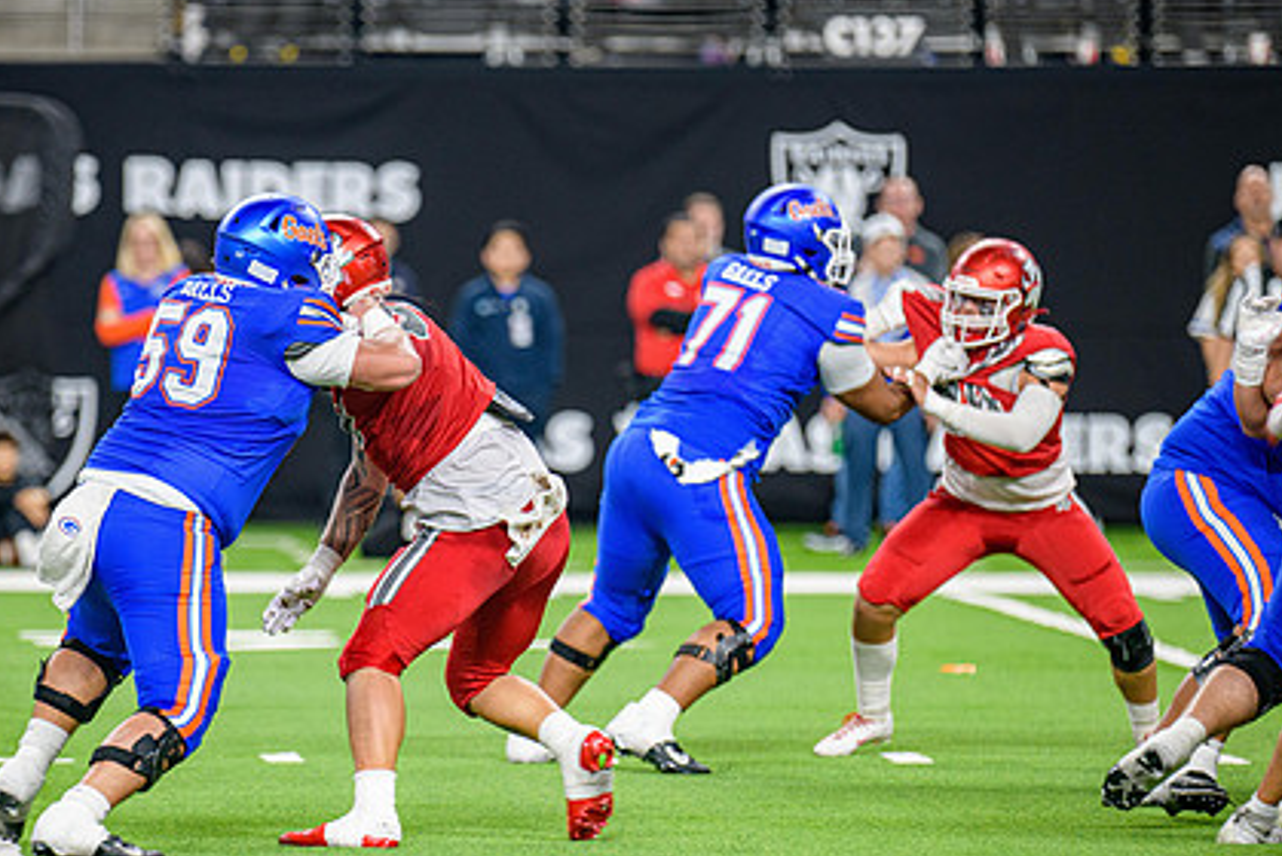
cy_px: 518
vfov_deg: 4.1
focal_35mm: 332
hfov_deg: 6.2
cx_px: 526
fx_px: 11831
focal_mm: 240
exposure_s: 1/400
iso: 1000
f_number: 2.8
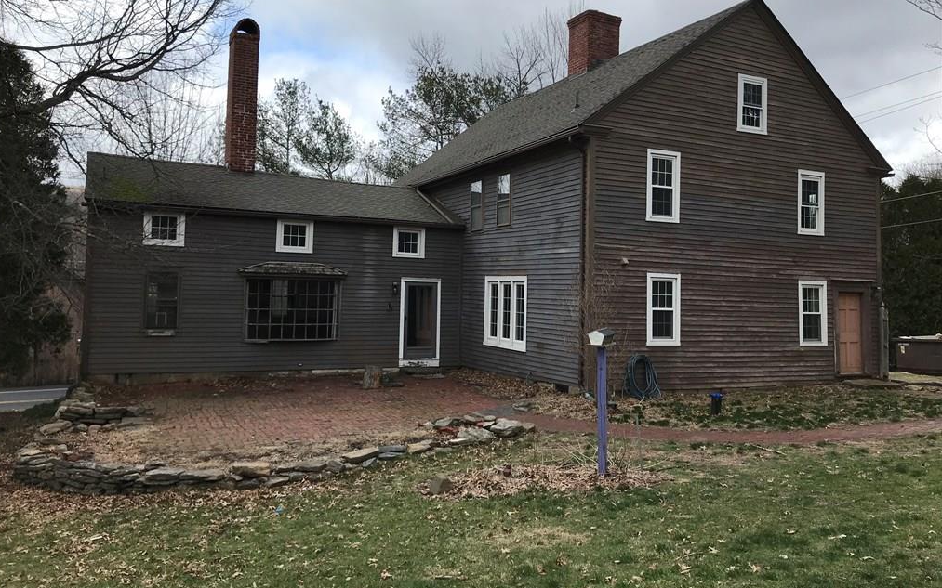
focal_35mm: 30
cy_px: 253
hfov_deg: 62.9
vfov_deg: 41.7
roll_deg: -1.2
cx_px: 467
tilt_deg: +2.8
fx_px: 770
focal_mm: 3.99
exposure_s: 1/1623
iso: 20
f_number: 1.8
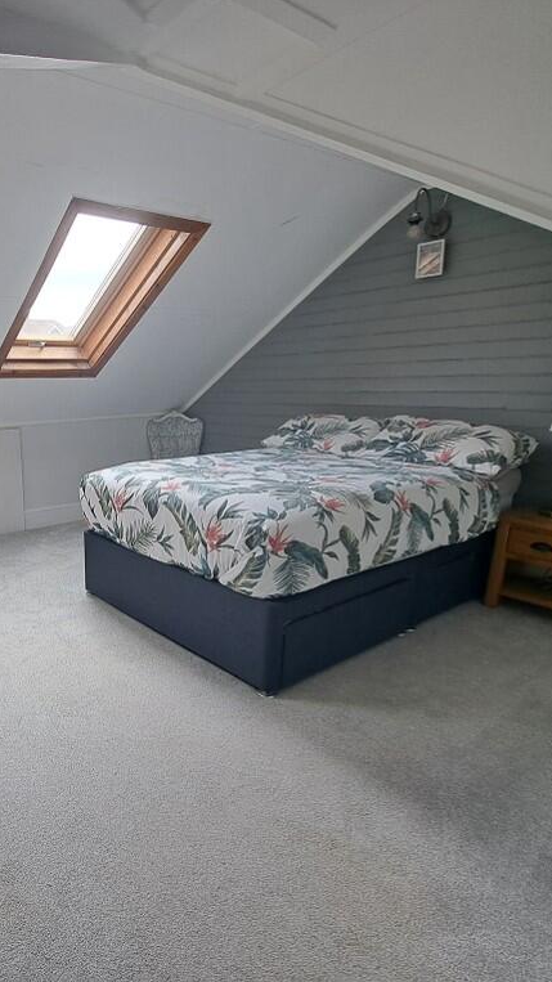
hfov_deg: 51.6
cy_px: 490
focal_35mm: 19
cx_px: 57
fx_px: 495
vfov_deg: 89.6
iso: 50
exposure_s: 1/100
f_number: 2.2
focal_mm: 1.74
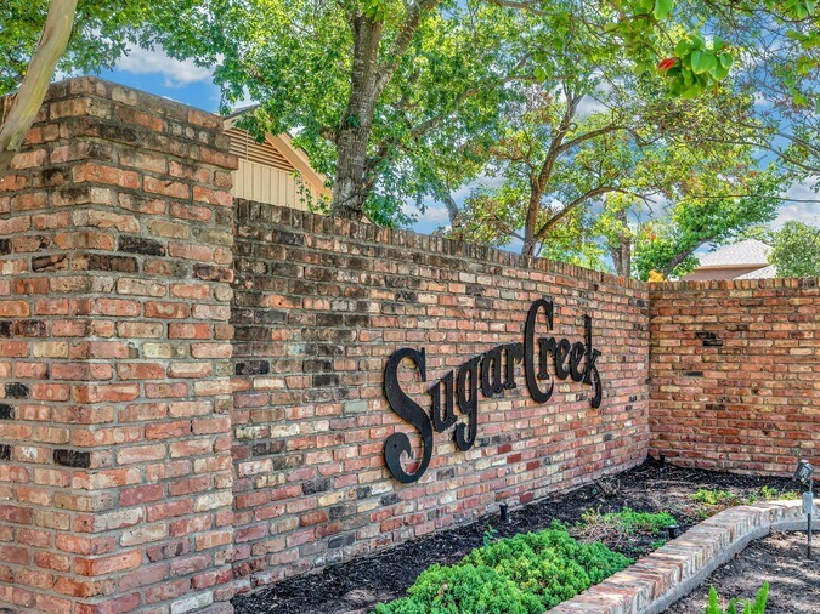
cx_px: 501
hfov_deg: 51.3
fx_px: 846
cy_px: 365
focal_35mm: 36
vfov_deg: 39.8
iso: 100
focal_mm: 24.5
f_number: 8
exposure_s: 1/60
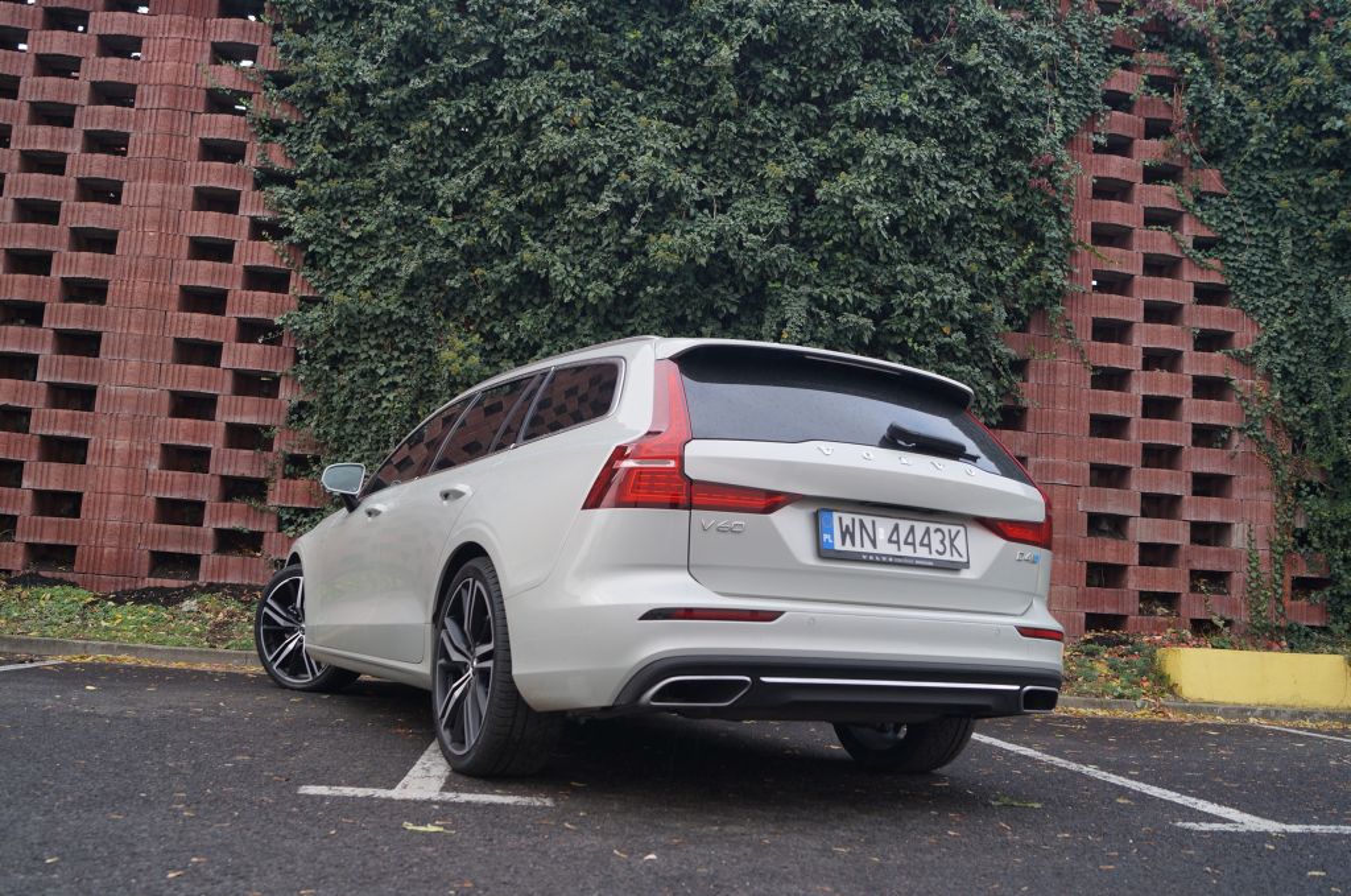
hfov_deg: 57.3
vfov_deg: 39.8
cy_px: 448
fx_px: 1236
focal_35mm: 33
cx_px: 676
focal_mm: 22
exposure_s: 1/80
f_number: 4.5
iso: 100
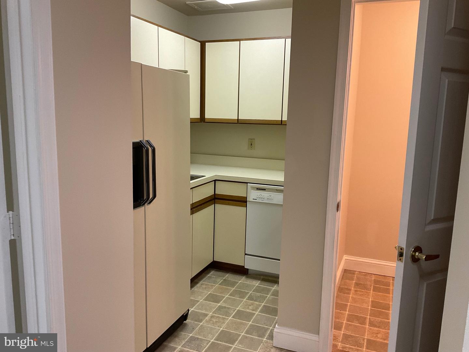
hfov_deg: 61.7
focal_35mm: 29
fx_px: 393
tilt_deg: -9.1
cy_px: 176
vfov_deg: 48.2
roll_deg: -1.4
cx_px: 234
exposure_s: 1/60
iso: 100
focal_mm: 3
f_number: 1.8
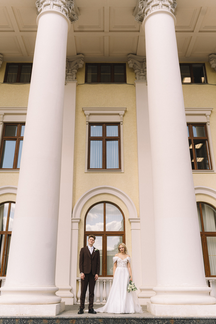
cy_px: 162
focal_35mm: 35
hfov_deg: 37.9
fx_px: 315
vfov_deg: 54.4
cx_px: 108
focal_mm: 35
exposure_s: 1/640
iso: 160
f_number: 4
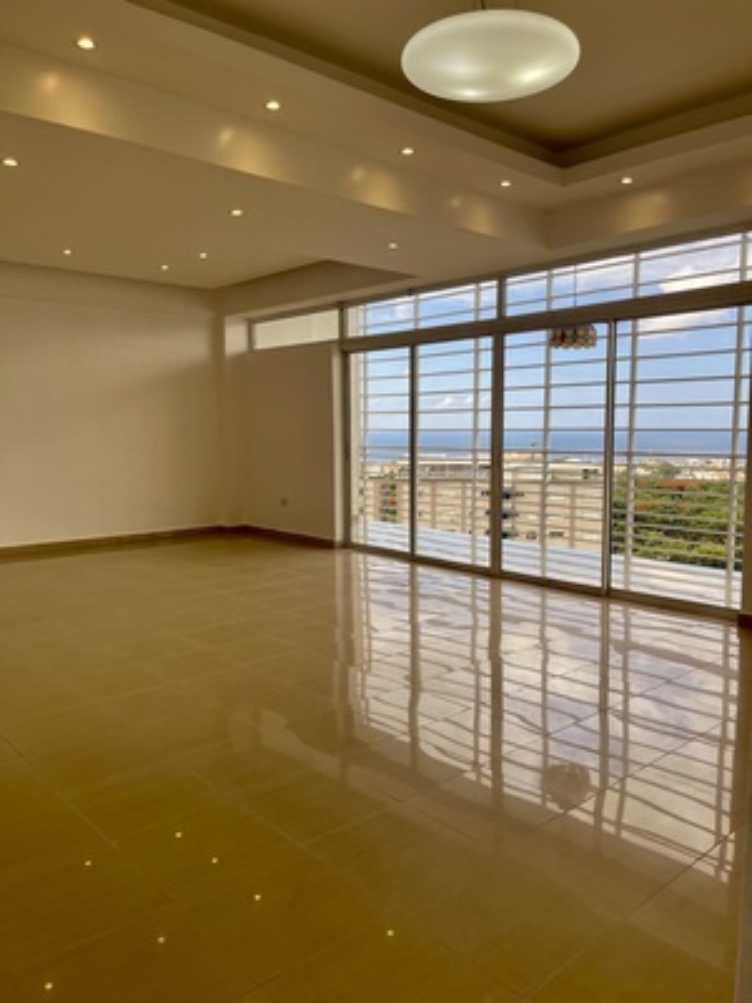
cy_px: 502
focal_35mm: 25
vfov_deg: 69.4
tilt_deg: -6.0
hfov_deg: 54.9
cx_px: 376
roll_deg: +0.2
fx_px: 724
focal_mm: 5.1
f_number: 1.6
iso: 32
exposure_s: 1/765
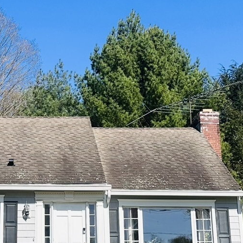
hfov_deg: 19.9
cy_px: 157
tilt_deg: +14.5
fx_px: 683
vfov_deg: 20.1
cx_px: 34
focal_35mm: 86
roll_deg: +0.1
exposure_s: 1/3717
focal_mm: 6.86
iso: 80
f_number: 1.78
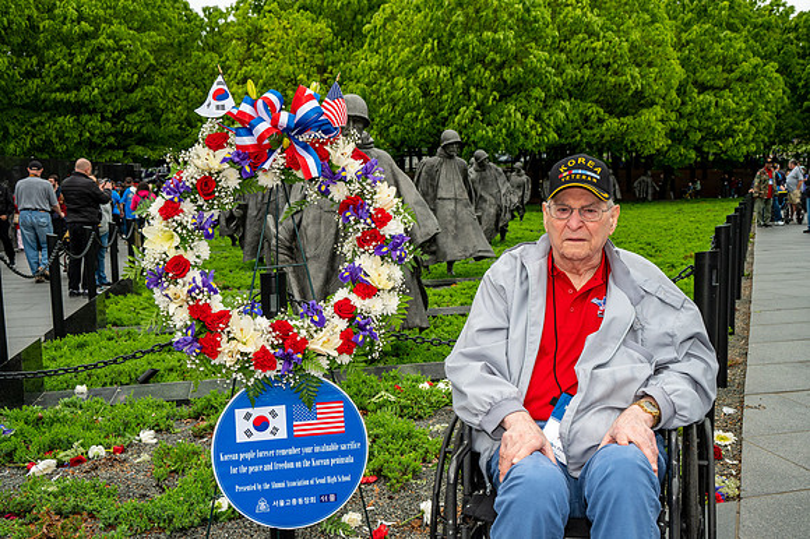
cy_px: 270
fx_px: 765
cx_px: 405
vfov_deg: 38.8
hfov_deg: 55.8
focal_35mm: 34
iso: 1000
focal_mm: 34
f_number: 8
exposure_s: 1/640
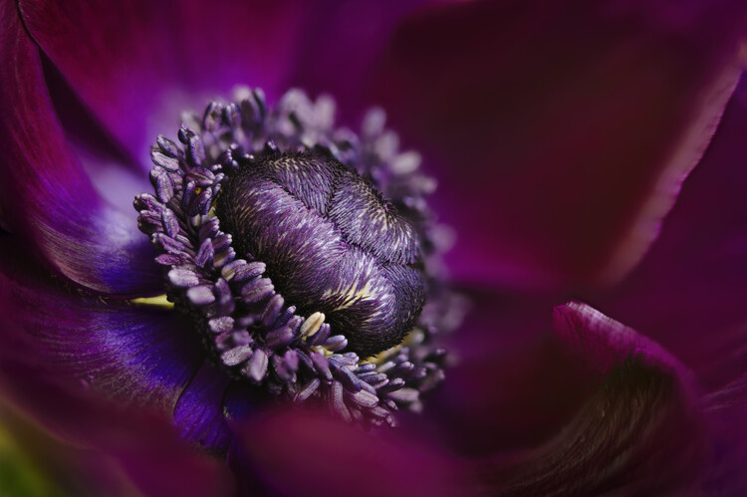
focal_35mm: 105
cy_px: 248
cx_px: 374
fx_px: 2177
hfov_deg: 19.5
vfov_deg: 13.0
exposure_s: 1/200
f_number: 4.5
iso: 64
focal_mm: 105
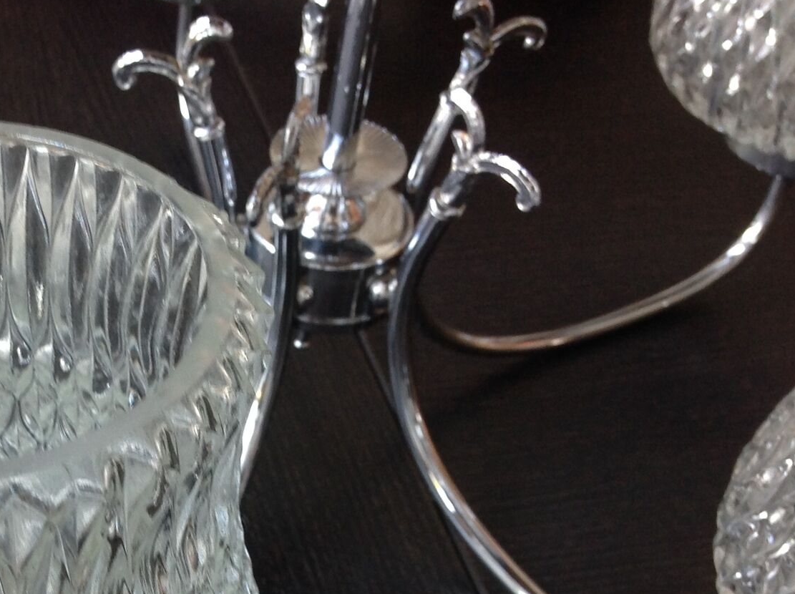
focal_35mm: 63
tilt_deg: -49.2
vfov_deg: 22.8
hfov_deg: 29.5
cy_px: 496
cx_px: 83
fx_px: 1445
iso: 100
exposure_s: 1/15
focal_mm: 4.28
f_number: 2.4
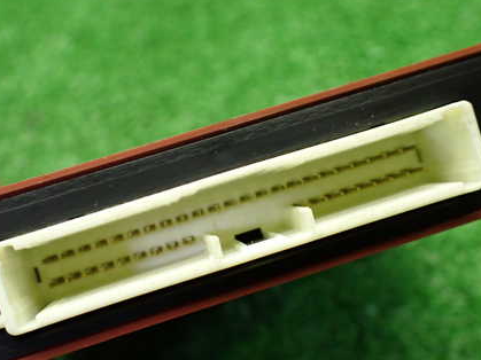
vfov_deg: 33.5
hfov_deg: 43.8
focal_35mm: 43
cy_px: 205
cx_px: 224
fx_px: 597
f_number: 2.3
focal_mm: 5.4
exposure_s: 1/125
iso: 800
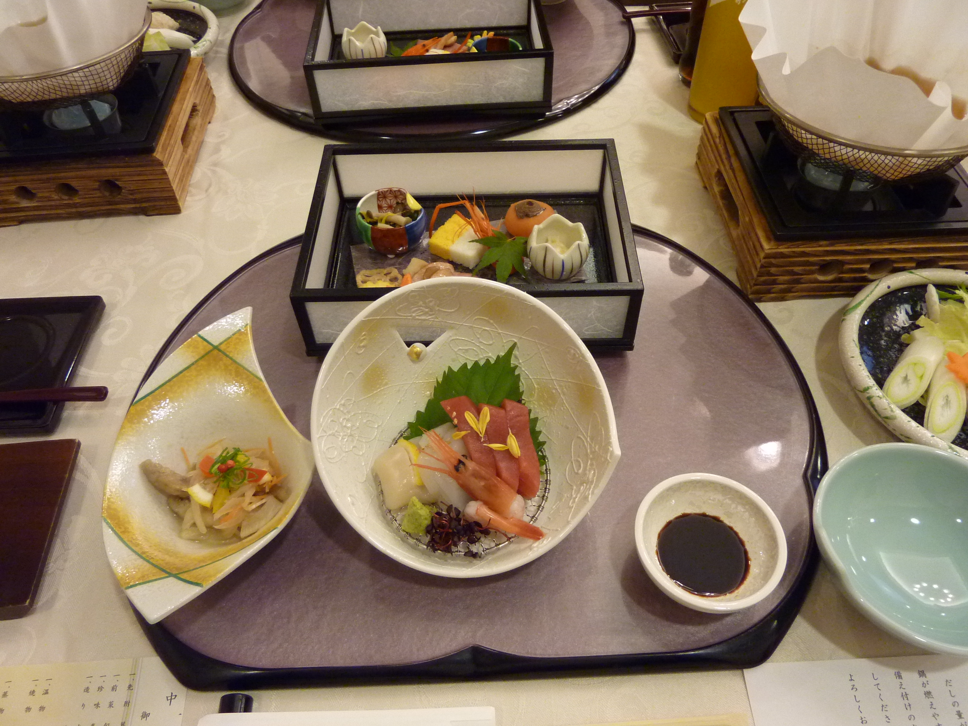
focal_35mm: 25
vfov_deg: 54.9
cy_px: 363
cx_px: 484
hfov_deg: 69.4
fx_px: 699
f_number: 3.3
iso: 320
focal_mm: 4.1
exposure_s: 1/30
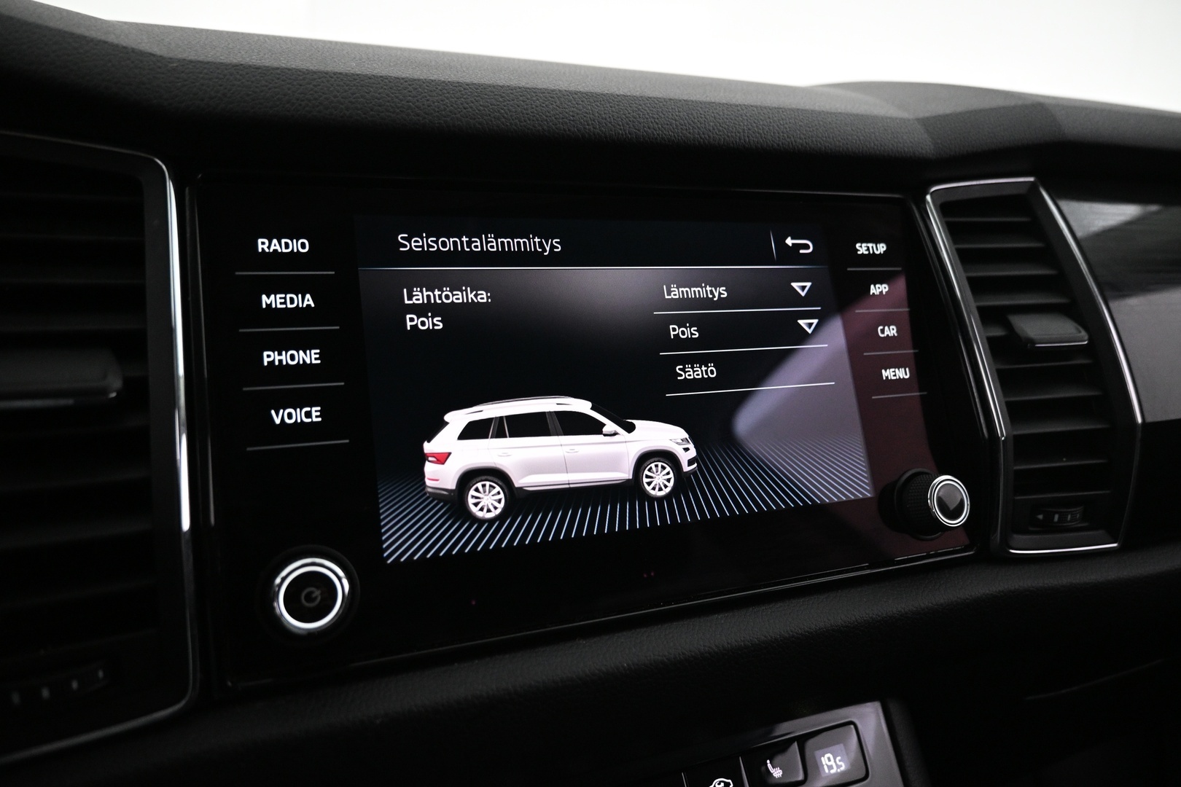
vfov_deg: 53.1
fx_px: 787
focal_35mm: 24
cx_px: 590
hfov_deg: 73.7
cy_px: 394
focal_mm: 16
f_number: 3.5
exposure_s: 1/40
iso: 1600
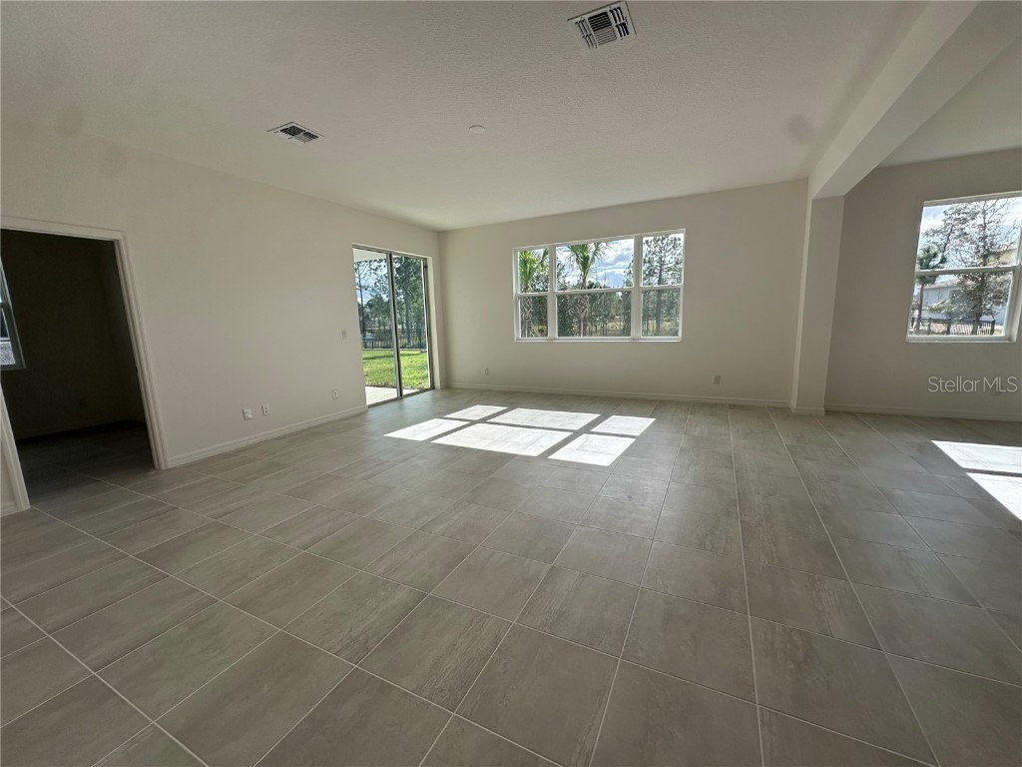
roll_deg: +2.3
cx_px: 511
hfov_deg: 102.1
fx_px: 413
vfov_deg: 85.7
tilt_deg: -9.4
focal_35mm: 14
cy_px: 384
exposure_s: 1/729
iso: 40
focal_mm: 2.22
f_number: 2.2
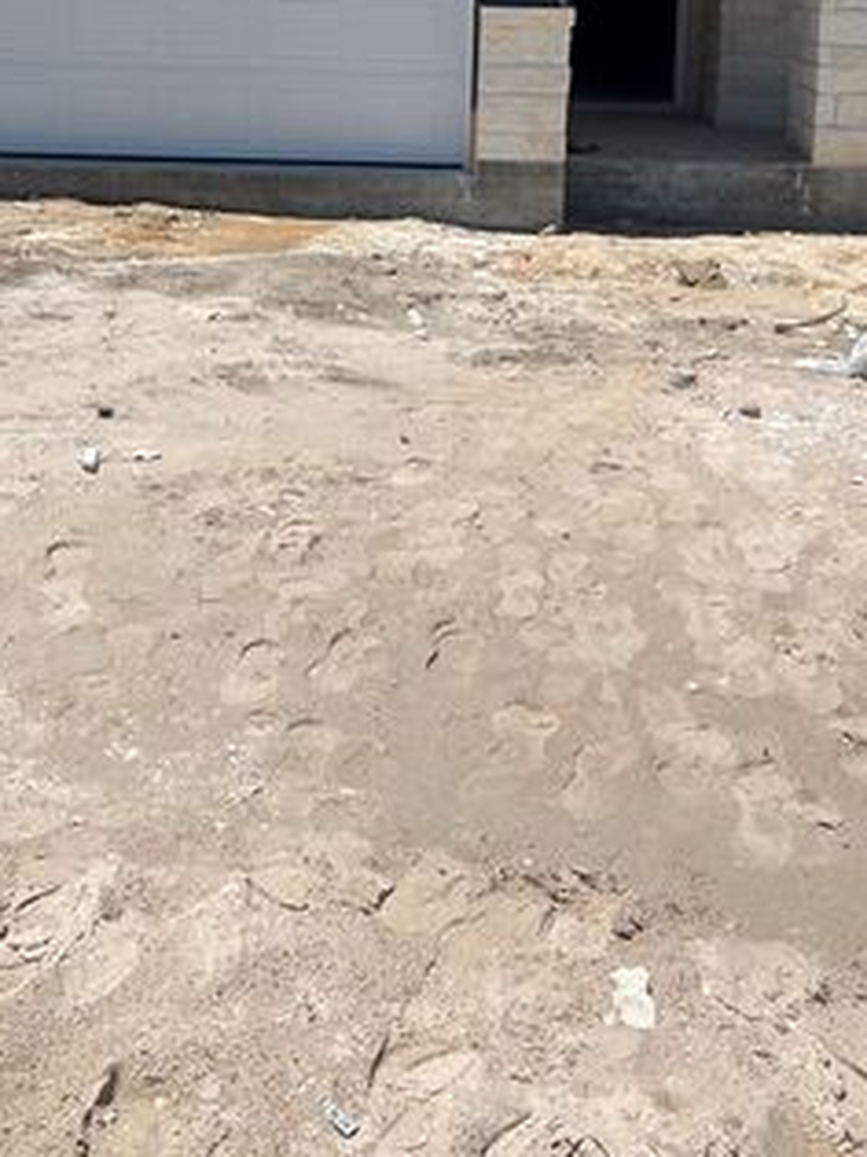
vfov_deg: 33.5
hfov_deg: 26.5
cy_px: 163
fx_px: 1838
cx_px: 434
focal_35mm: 55
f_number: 1.5
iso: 50
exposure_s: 1/7463
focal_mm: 5.7
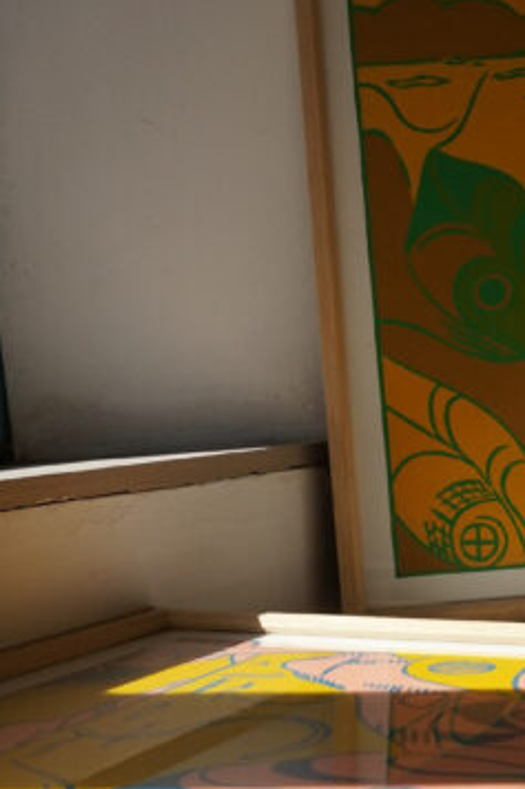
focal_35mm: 69
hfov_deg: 19.2
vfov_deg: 29.0
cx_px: 507
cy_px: 530
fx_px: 1511
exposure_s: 1/800
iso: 320
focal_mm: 16
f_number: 7.1
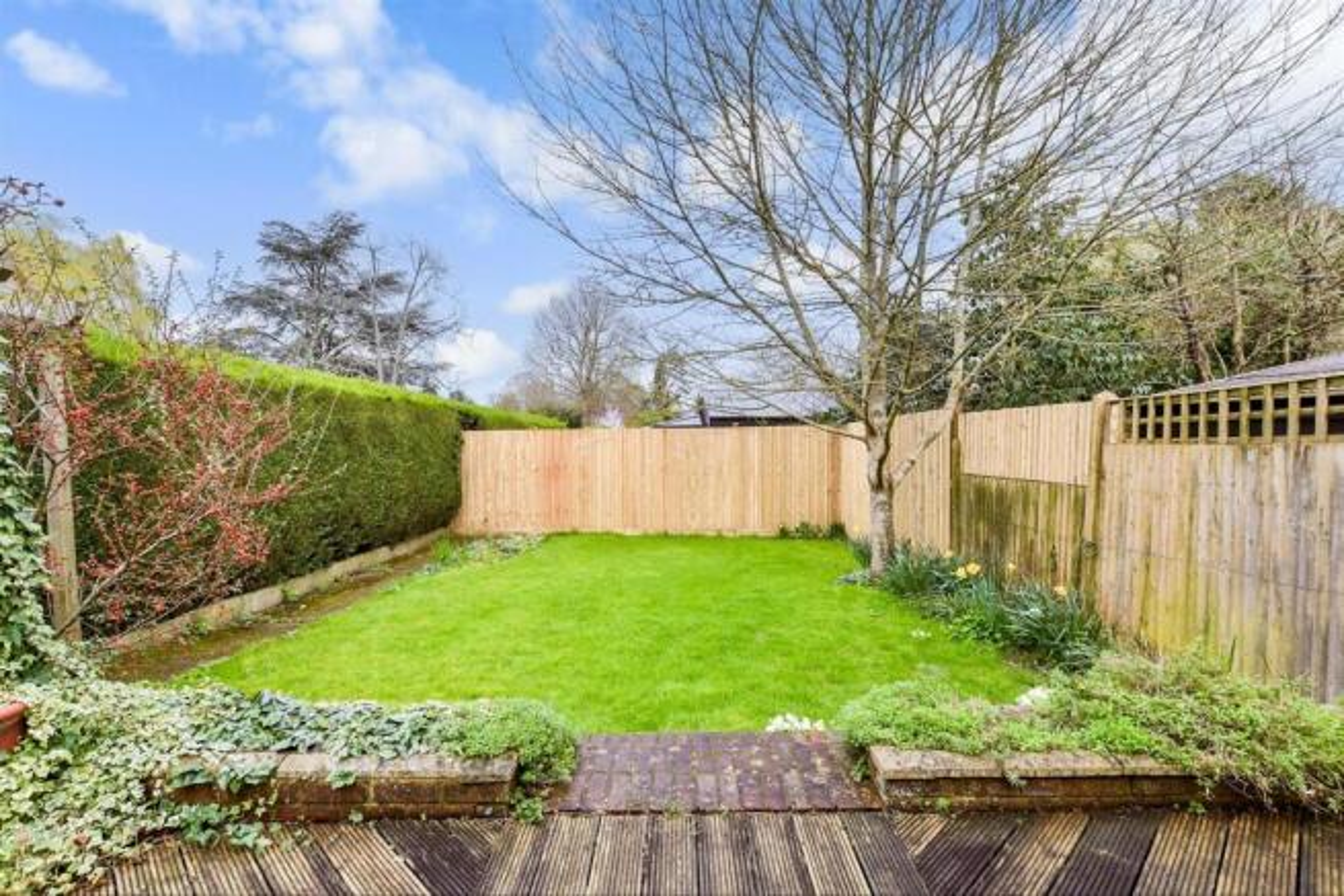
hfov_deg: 100.4
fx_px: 560
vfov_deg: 77.4
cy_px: 448
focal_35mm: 15
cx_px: 672
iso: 320
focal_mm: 10
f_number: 8
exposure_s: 1/320
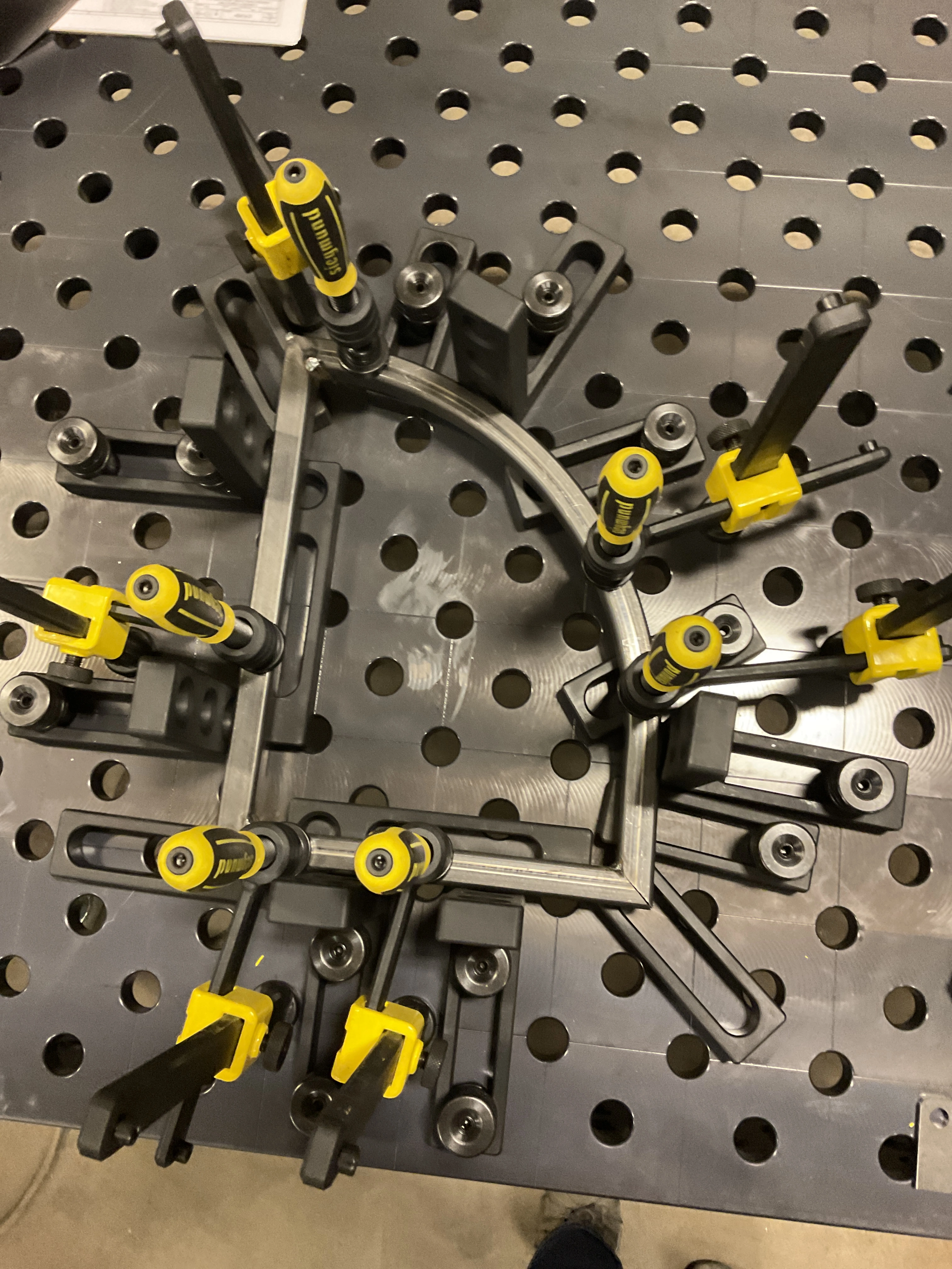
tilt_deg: -79.0
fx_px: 1063
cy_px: 634
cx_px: 476
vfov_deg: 61.7
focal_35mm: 29
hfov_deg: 48.2
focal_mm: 3
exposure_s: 1/30
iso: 400
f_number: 1.8
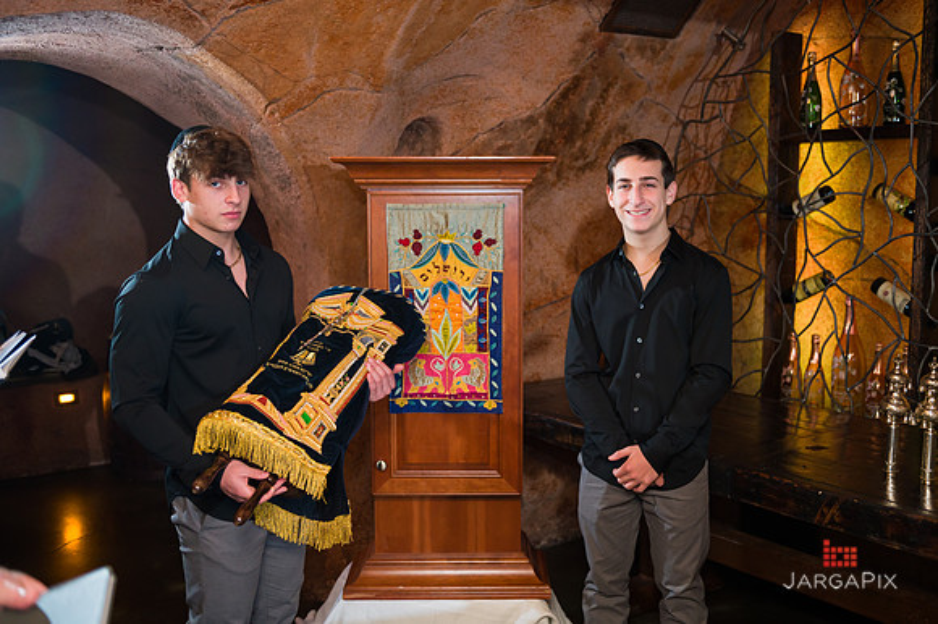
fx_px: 1006
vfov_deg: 34.5
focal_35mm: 39
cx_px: 470
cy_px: 307
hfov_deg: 50.0
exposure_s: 1/200
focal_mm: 38
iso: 1250
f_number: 3.2
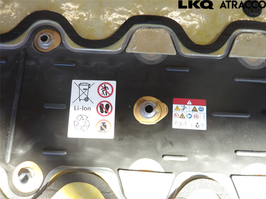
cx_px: 133
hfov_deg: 65.3
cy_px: 100
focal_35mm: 27
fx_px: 207
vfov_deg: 51.4
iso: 100
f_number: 3
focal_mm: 4.9
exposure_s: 1/60
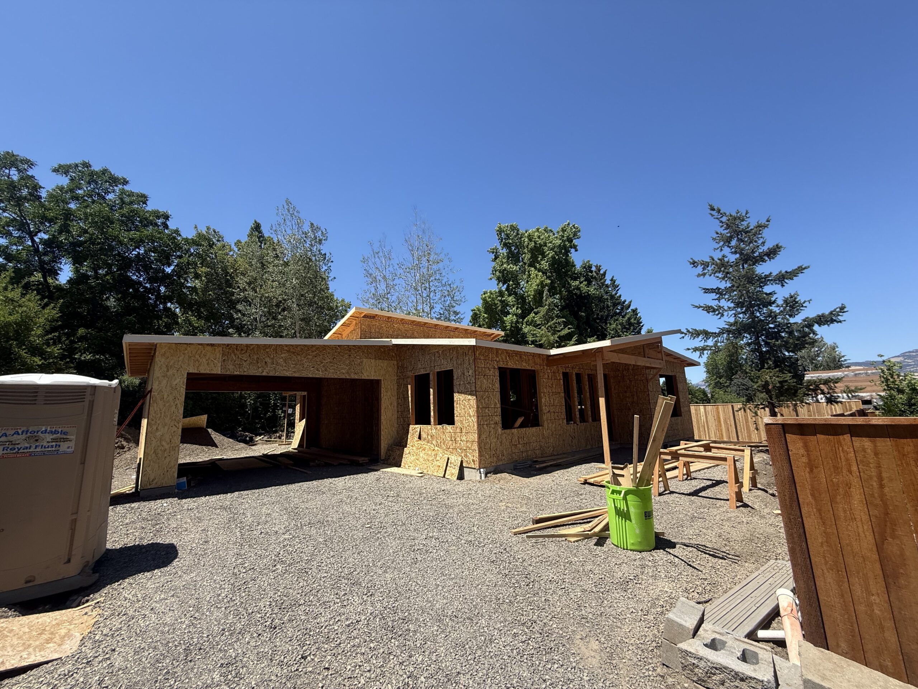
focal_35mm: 14
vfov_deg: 85.7
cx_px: 459
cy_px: 344
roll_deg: +1.9
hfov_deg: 102.1
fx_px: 371
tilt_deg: +11.6
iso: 50
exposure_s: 1/1235
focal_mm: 2.22
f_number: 2.2
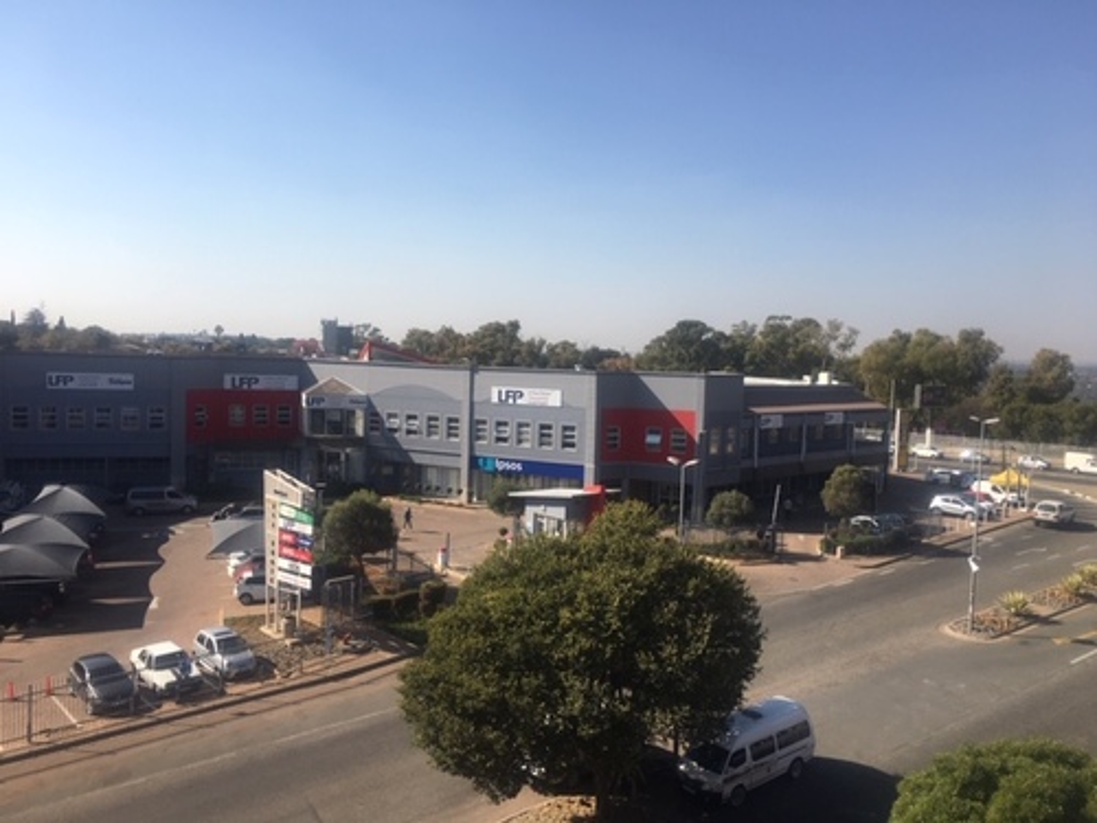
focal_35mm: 29
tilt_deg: -2.0
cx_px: 548
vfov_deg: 48.2
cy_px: 412
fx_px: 919
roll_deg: -2.6
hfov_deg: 61.7
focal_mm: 4.15
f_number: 2.2
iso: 25
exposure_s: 1/1425
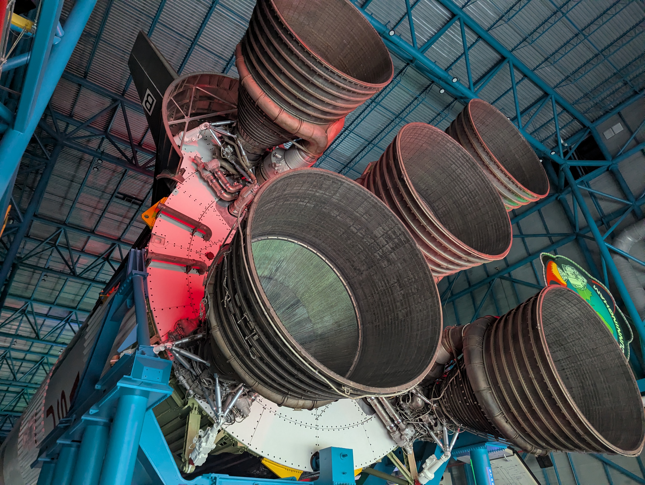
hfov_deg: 71.5
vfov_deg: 56.9
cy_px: 242
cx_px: 322
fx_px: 448
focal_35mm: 24
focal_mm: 6.81
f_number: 1.85
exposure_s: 1/120
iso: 1136
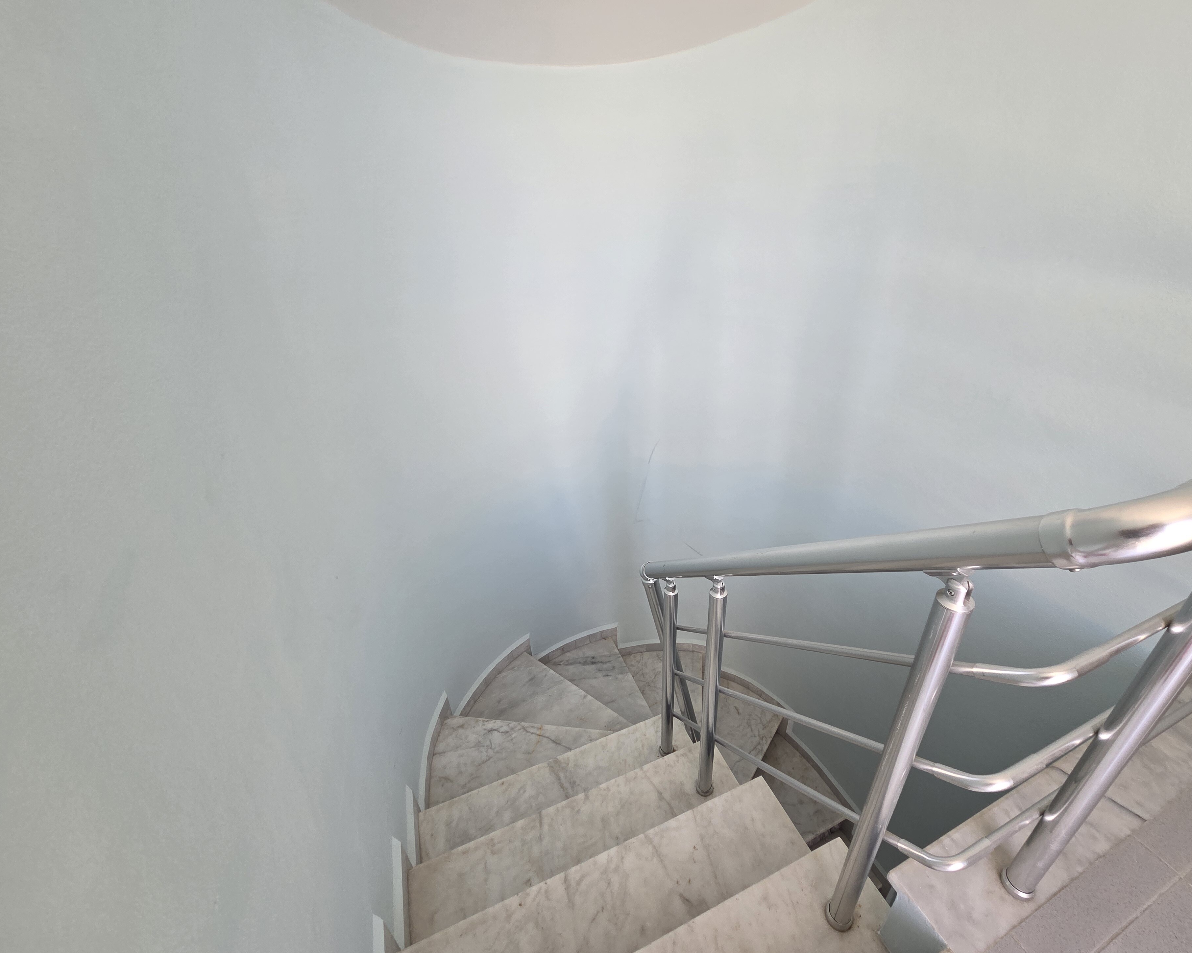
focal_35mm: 14
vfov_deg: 88.0
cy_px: 481
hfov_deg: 100.6
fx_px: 494
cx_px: 634
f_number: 2.2
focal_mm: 2.2
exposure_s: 1/100
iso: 100
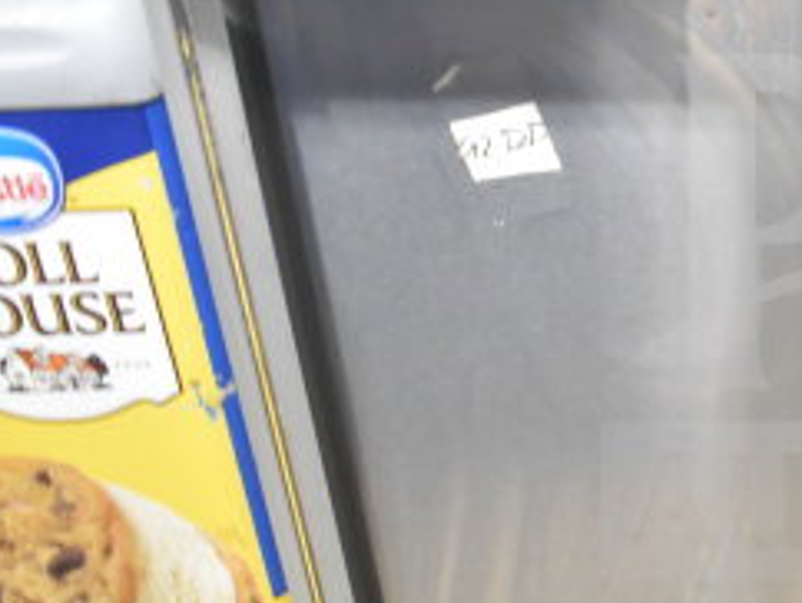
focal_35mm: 76
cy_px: 316
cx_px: 971
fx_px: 1767
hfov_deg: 23.3
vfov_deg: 19.4
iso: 1400
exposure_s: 1/30
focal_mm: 21
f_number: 3.8
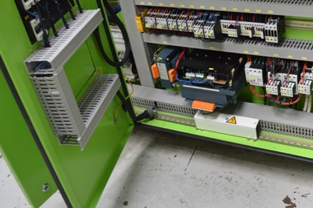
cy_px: 59
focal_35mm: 44
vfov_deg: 30.1
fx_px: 382
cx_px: 243
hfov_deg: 42.8
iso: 400
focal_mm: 18
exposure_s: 1/50
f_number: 3.5
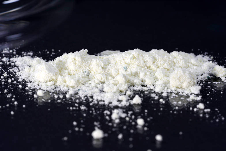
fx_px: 565
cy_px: 76
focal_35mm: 90
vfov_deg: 15.2
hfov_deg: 22.6
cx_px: 113
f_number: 13
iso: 100
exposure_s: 1/200
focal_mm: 90
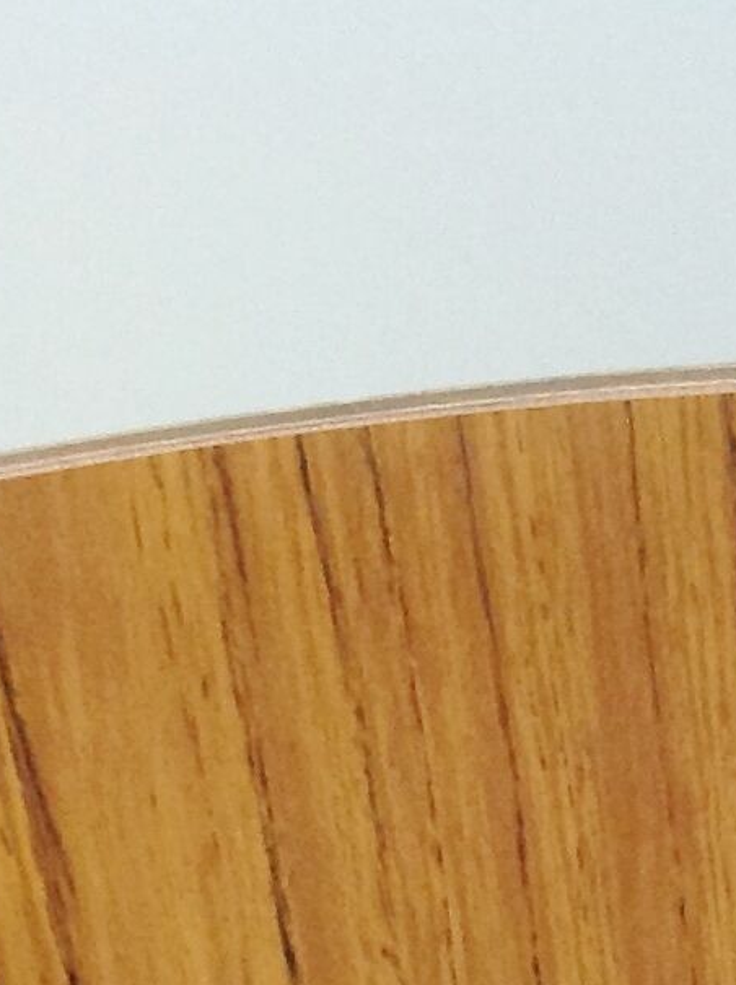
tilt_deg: -58.3
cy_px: 2084
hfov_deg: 9.8
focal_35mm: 150
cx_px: 800
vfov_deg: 11.6
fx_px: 4263
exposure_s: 1/15
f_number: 2.4
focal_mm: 4.28
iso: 125
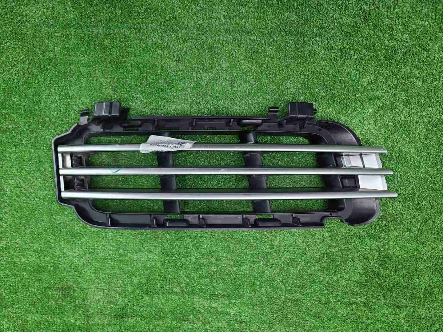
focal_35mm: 26
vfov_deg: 53.1
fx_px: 333
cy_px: 166
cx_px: 222
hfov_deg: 67.3
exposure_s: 1/50
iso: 222
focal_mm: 5.4
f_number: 1.8
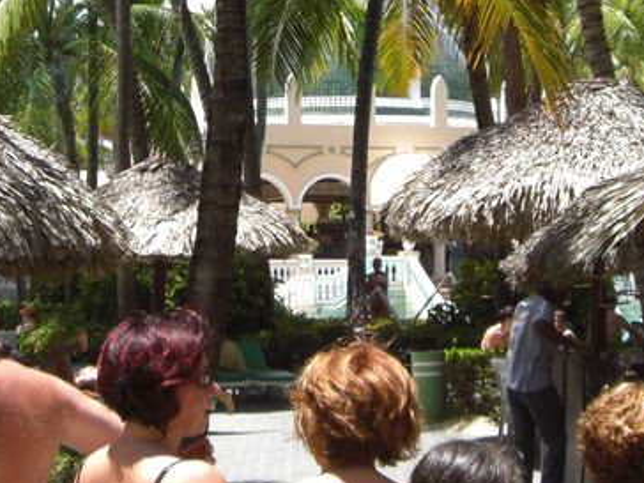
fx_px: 1991
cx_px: 274
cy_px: 41
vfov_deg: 13.7
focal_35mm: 107
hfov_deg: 18.4
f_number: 2.7
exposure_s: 1/640
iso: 64
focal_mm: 6.2
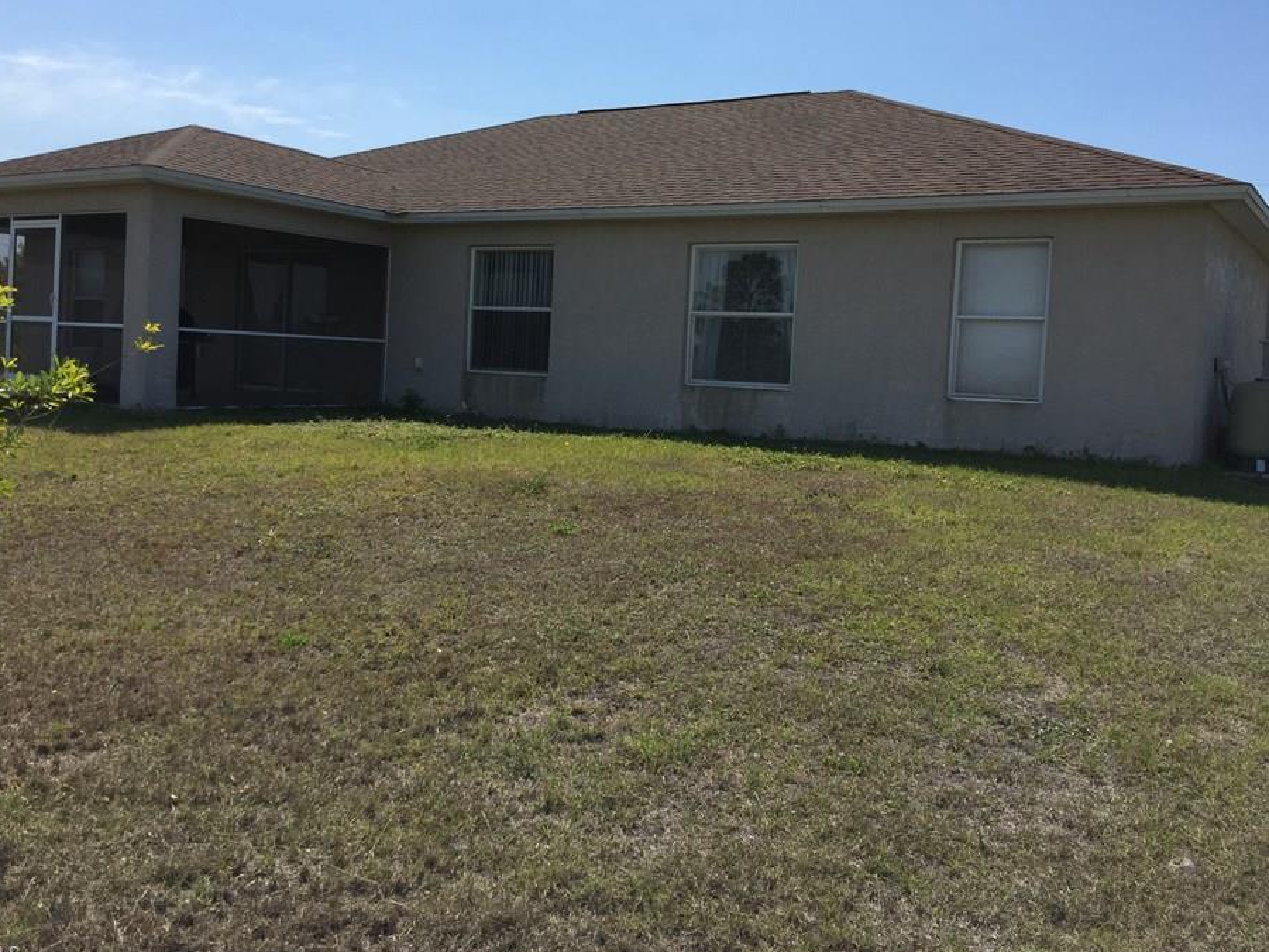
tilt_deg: -3.0
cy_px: 426
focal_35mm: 33
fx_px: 1210
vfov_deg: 42.9
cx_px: 639
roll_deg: -1.2
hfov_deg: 55.4
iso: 32
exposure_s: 1/3300
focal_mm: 4.15
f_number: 2.2
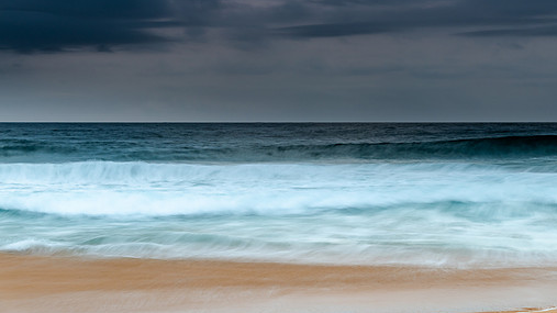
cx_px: 304
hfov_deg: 29.7
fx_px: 1048
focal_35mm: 71
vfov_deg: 16.9
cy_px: 107
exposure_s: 1
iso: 200
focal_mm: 58
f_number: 5.6
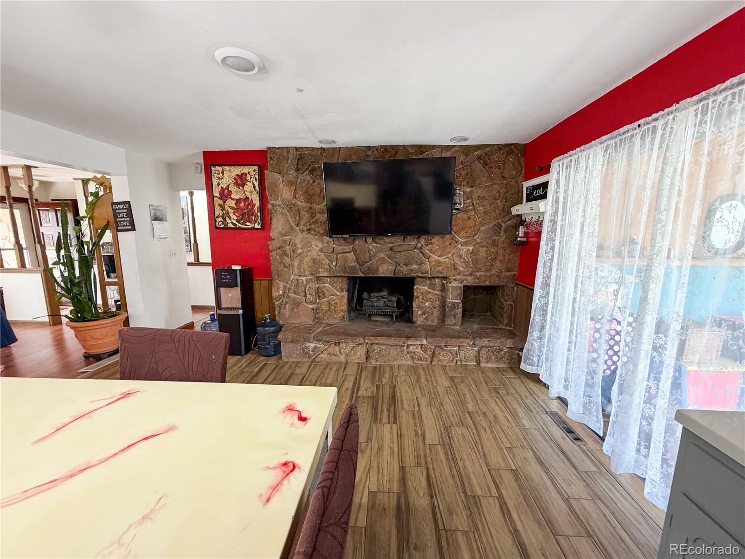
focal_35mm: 14
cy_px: 280
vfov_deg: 85.7
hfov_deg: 102.1
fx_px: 301
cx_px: 372
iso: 250
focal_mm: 2.22
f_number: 2.2
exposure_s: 1/60
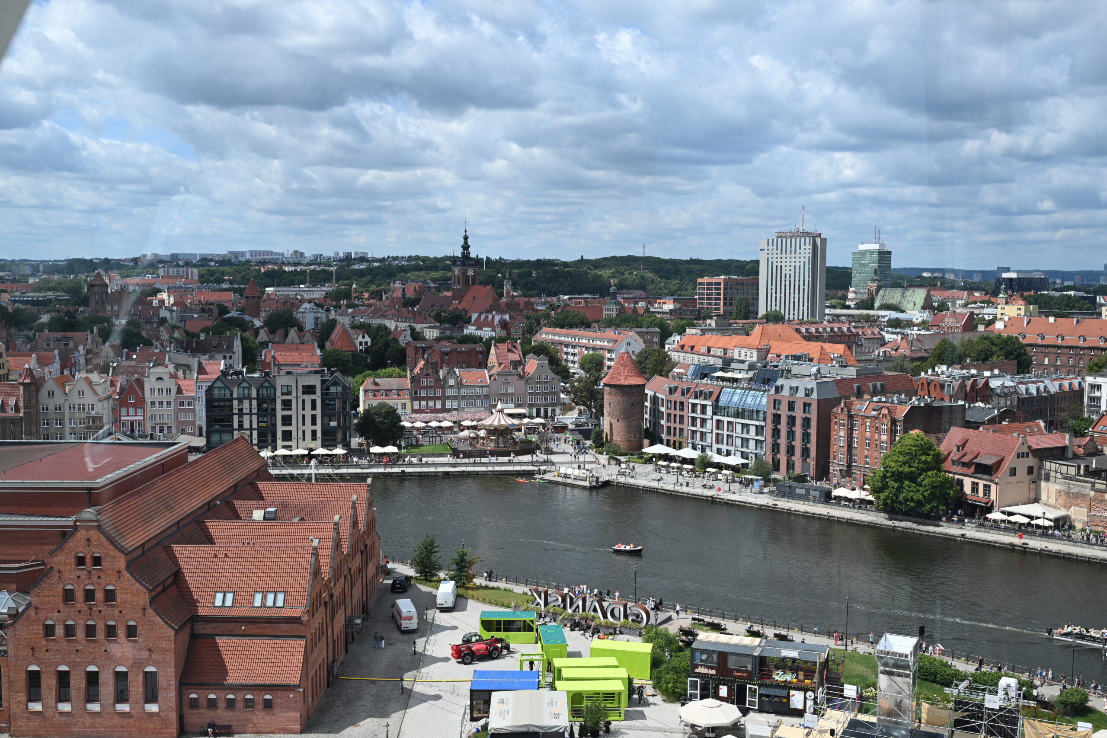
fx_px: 1138
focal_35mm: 37
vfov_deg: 35.9
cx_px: 554
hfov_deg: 51.9
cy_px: 369
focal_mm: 37
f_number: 8
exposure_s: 1/250
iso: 100
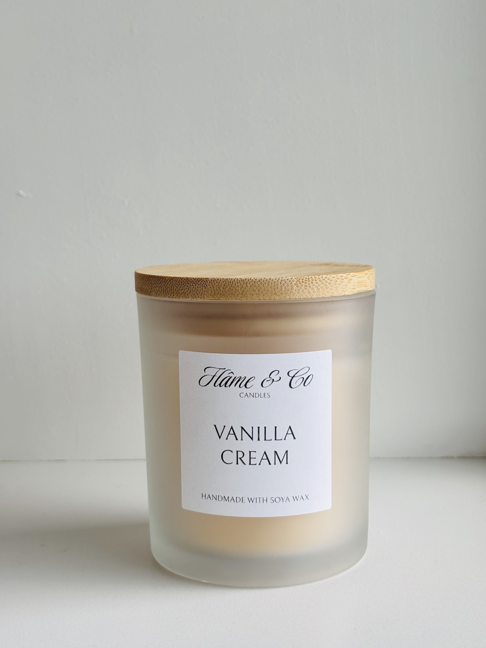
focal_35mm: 54
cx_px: 252
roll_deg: +0.2
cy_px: 318
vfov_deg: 35.5
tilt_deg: -7.1
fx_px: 1011
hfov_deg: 27.0
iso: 32
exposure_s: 1/927
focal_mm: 5.96
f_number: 1.6
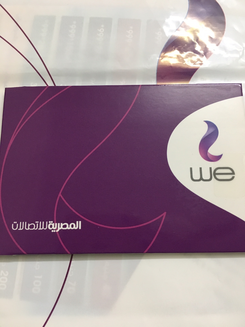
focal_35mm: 29
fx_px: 274
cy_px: 164
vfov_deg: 61.7
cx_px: 122
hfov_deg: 48.2
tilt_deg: -72.2
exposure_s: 1/33
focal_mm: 4.15
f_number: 2.2
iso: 250
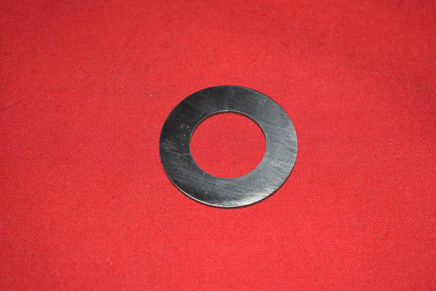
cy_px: 146
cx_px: 218
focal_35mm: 78
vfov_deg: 17.5
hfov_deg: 26.0
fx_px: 945
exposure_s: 1/200
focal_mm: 52
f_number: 5.6
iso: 400
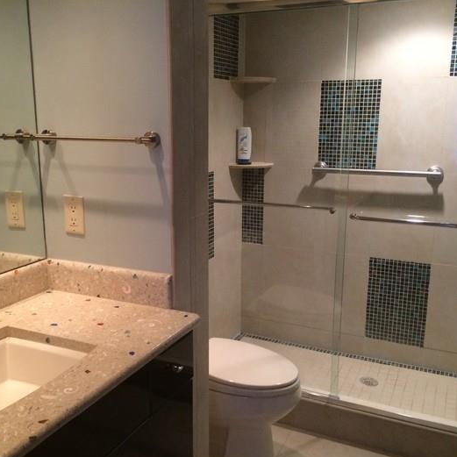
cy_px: 232
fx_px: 538
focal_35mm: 36
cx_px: 217
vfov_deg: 46.0
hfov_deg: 46.0
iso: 200
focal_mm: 4.12
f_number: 2.2
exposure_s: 1/30
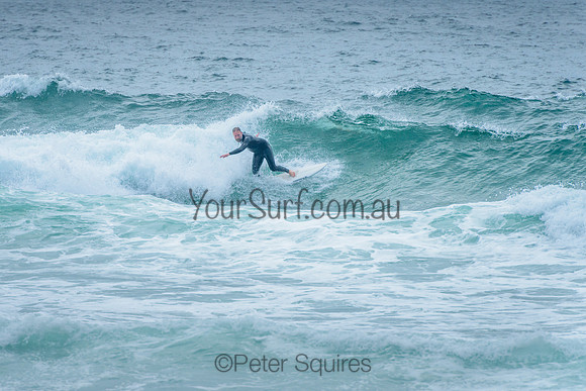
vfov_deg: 2.8
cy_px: 151
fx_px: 7980
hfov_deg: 4.2
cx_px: 246
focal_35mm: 490
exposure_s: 1/1600
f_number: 8
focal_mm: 400
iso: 500
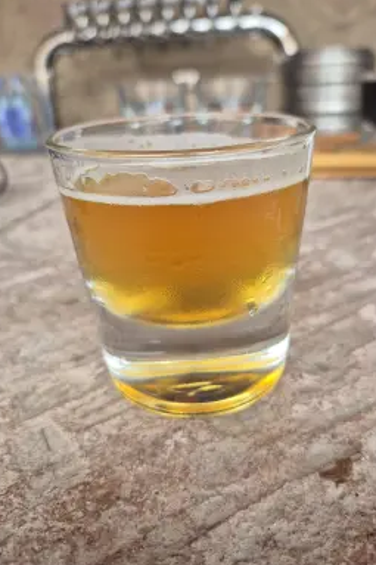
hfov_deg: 51.1
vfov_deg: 71.5
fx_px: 392
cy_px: 291
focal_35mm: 25
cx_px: 211
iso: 64
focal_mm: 5.4
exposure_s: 1/180
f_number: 1.8
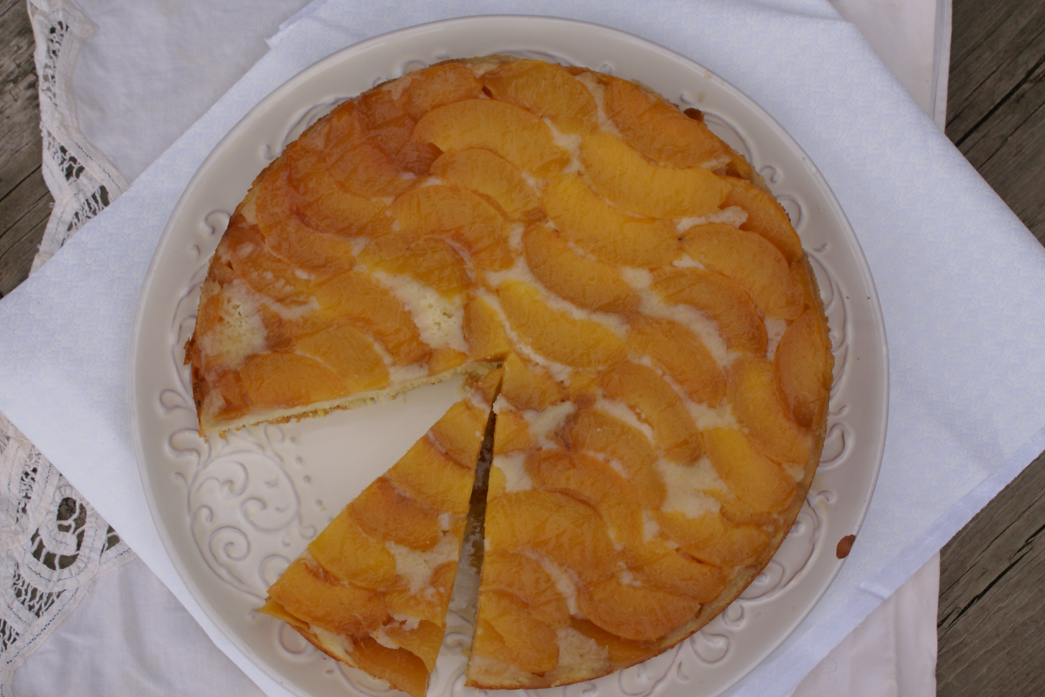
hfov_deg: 28.5
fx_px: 2061
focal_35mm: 71
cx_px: 523
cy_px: 363
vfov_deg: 19.2
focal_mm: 40
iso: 250
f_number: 6.3
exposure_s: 1/60
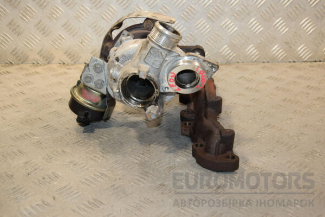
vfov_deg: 26.5
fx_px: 460
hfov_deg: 38.9
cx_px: 162
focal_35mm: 51
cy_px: 108
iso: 800
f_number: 6.3
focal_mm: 34
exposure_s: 1/200
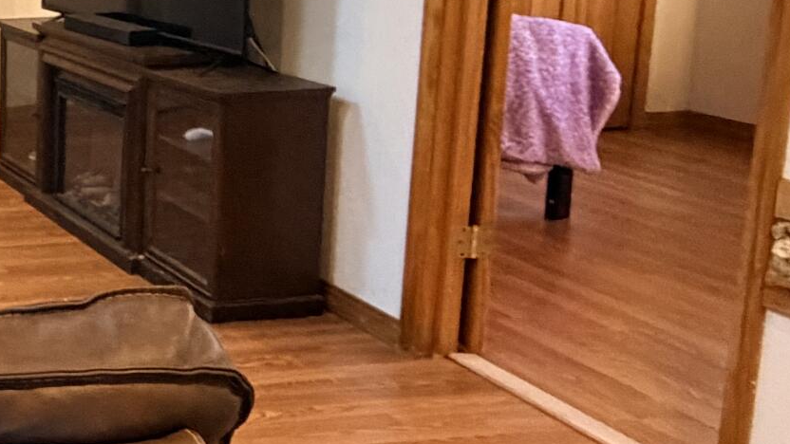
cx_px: -288
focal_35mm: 55
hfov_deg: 29.1
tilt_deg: -9.0
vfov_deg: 21.4
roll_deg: +1.6
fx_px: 1152
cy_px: 51
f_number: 2.2
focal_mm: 2.22
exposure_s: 1/60
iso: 800
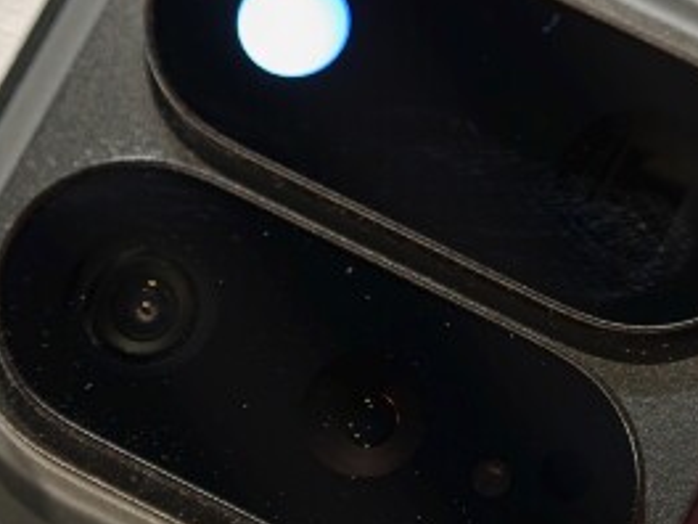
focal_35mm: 191
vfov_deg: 7.8
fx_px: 3851
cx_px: 394
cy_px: 318
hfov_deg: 10.4
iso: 500
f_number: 2.2
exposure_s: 1/117
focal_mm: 20.1
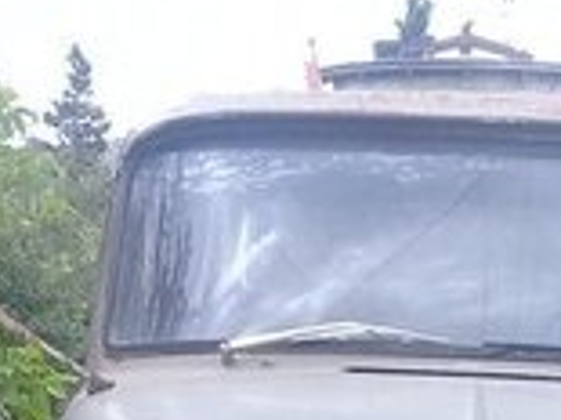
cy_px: 784
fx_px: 2138
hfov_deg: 14.9
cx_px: 369
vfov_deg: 10.5
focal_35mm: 132
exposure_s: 1/396
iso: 50
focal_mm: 3.3
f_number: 2.2
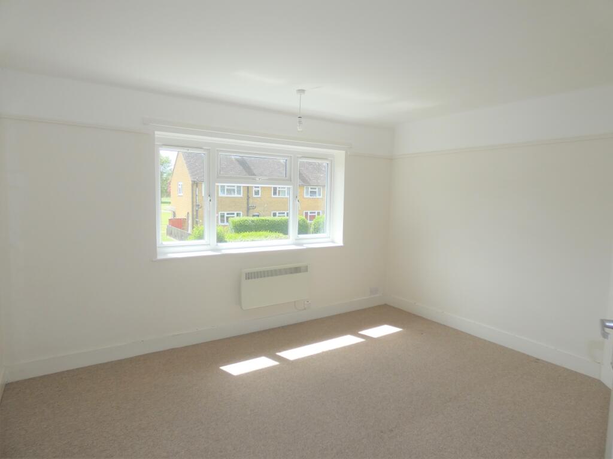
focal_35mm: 20
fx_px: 354
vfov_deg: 66.0
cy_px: 230
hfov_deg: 81.7
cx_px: 306
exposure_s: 1/400
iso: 80
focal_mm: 3.6
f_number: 2.8
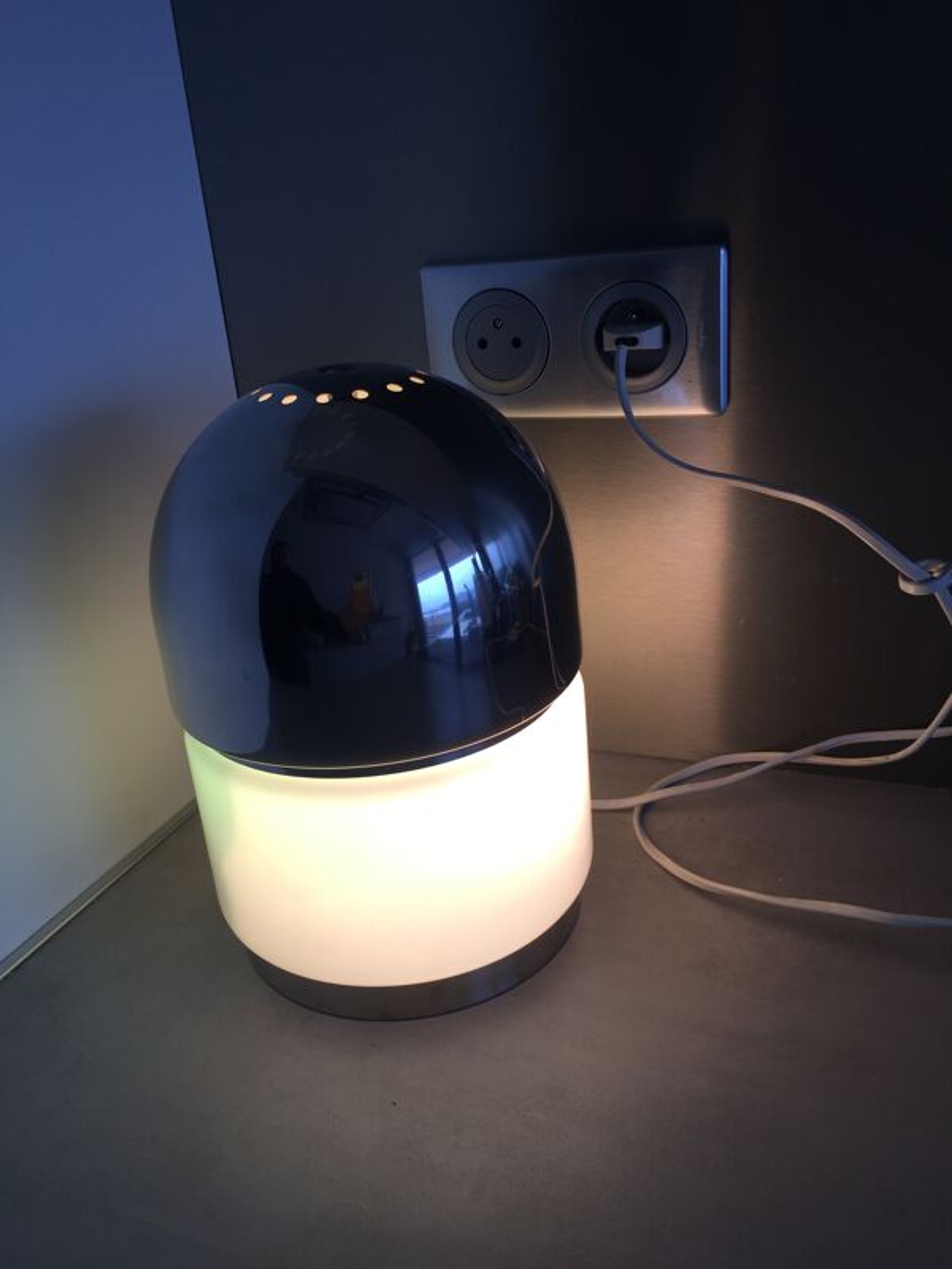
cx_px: 476
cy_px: 634
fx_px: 1063
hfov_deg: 48.2
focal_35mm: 29
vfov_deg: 61.7
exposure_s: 1/50
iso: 40
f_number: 2.2
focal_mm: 4.15
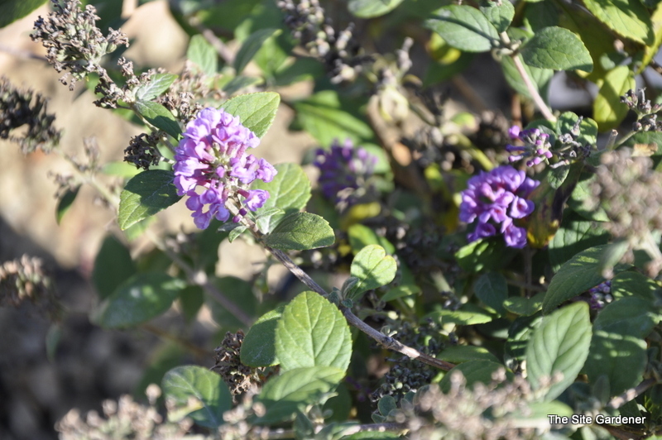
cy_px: 220
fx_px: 2894
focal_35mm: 158
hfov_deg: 13.1
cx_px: 331
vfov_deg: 8.7
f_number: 7.1
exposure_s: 1/200
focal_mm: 105
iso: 200
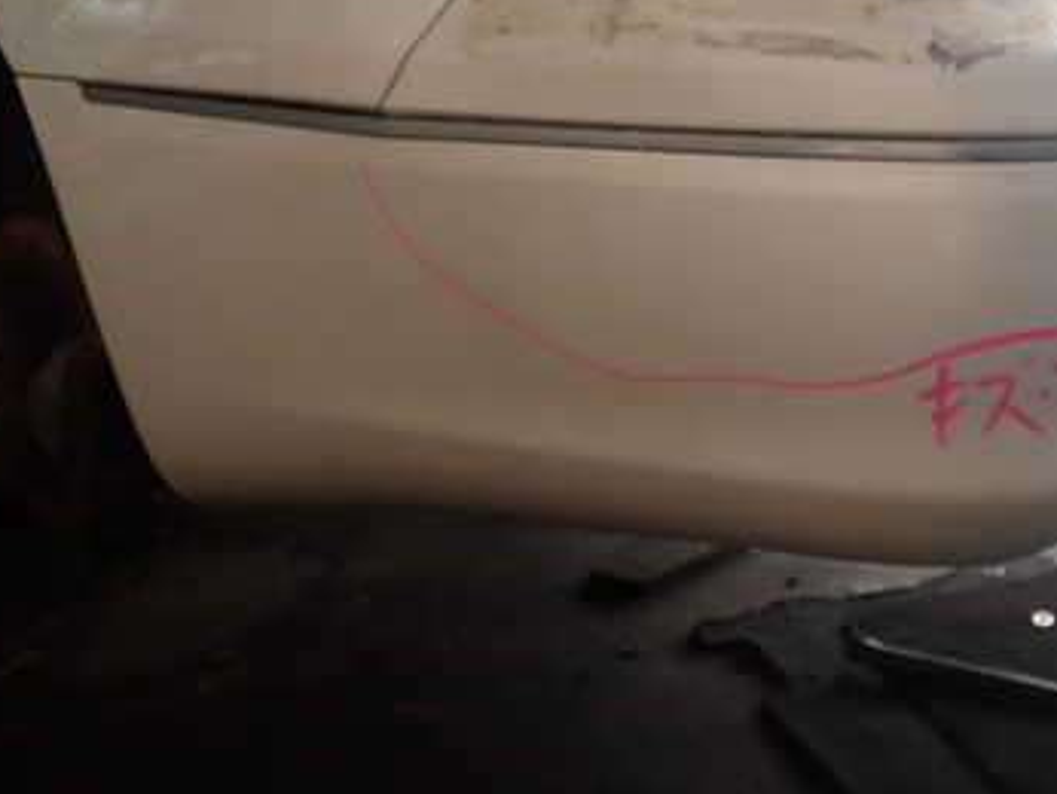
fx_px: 1589
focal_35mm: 52
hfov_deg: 35.4
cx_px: 871
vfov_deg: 27.5
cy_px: 165
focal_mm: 5.4
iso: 100
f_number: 2.3
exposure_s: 1/160
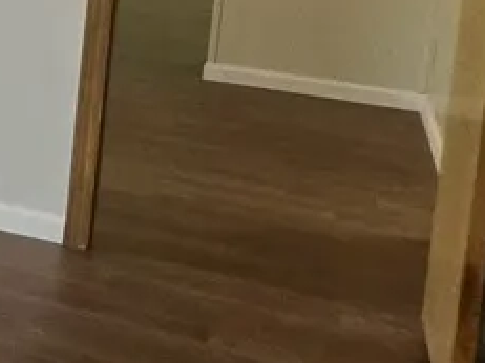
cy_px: -92
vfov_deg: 17.2
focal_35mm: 81
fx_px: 1134
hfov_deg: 13.4
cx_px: -796
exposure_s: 1/120
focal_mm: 2.2
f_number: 1.9
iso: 64
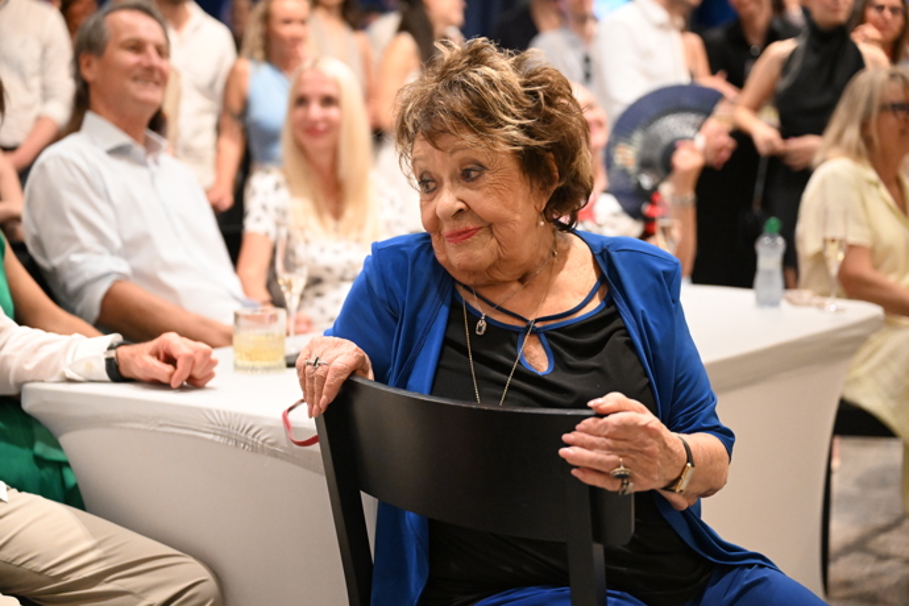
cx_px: 454
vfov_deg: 22.3
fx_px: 1540
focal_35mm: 61
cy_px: 303
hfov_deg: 32.9
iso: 8000
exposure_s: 1/200
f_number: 2.8
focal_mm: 61
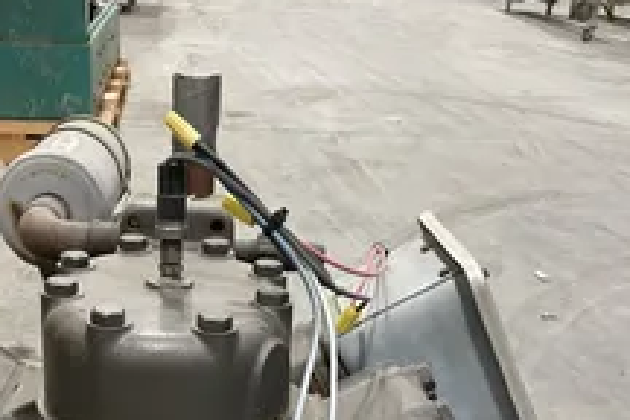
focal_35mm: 50
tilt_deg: -35.0
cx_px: 204
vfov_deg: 23.8
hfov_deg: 39.1
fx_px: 875
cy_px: 542
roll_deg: -2.3
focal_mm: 4.2
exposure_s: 1/60
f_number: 1.6
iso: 500
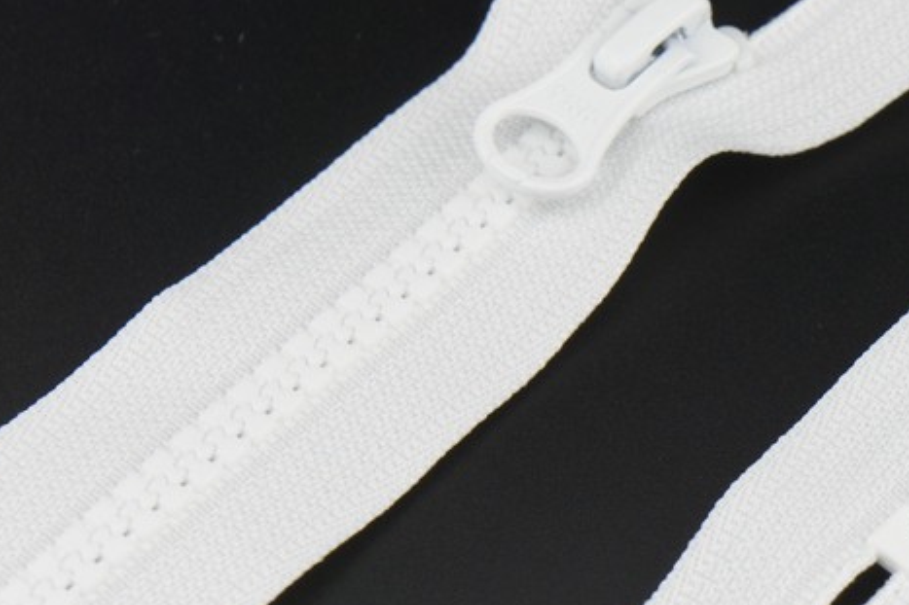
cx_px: 691
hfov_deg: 12.9
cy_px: 284
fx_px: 4012
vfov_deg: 8.6
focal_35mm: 159
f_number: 7.1
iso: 200
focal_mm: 55
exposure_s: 1/160
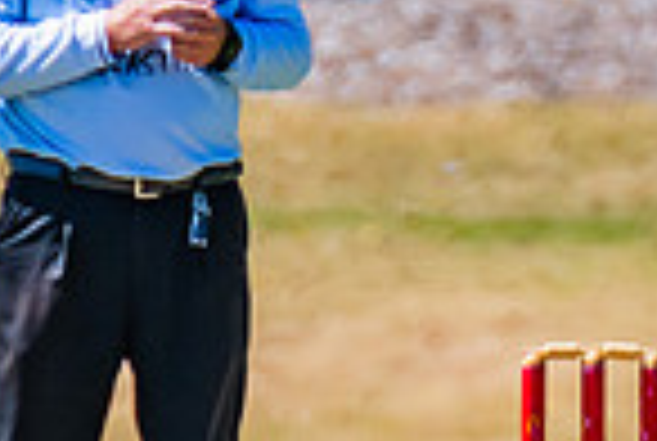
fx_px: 64462
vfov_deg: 0.4
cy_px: 147
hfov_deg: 0.6
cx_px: 1366
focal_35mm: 3525
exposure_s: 1/2000
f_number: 6.3
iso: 640
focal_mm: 600
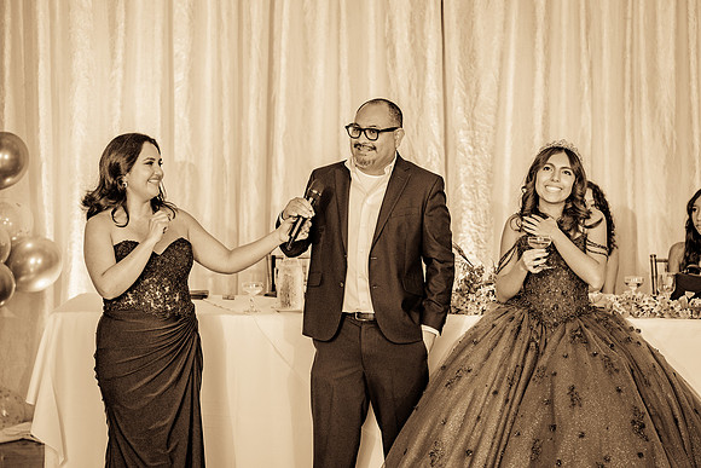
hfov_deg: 27.0
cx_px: 350
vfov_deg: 18.2
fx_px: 1461
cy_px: 234
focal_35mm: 75
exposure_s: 1/250
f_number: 2.8
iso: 1600
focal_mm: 75
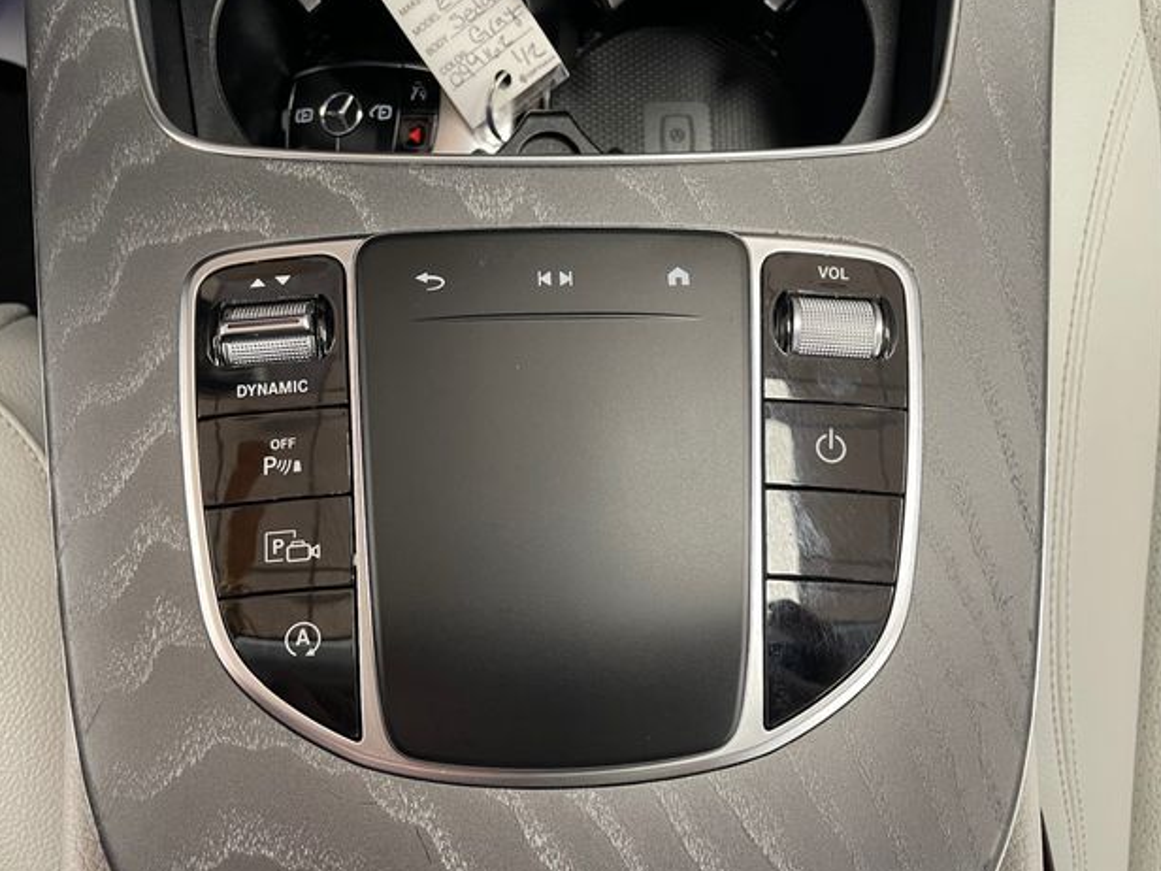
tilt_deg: -83.5
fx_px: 906
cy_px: 430
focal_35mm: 27
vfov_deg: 51.4
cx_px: 560
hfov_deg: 65.3
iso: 200
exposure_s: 1/60
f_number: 1.6
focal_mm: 4.2
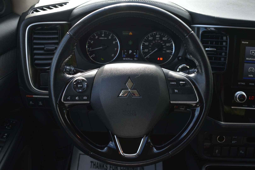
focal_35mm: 42
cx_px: 128
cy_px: 85
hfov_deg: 46.4
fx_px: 298
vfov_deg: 31.9
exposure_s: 1/100
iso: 100
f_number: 4.2
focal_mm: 28
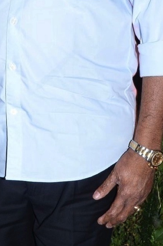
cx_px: 29
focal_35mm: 136
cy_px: 8
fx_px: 927
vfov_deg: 14.9
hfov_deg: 10.0
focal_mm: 32
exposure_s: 1/125
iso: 500
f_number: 9
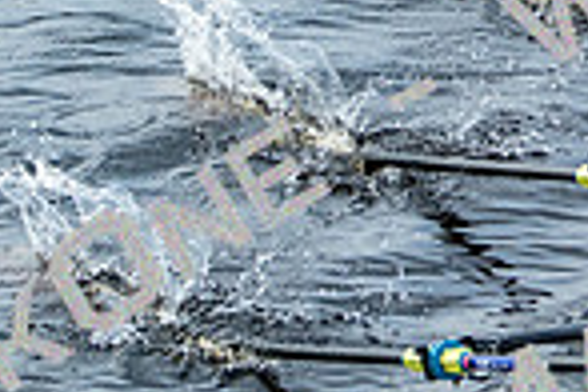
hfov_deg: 1.9
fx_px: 17328
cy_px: 74
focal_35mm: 1061
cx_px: 996
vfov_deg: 1.3
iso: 1250
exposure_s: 1/1250
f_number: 5.6
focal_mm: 268
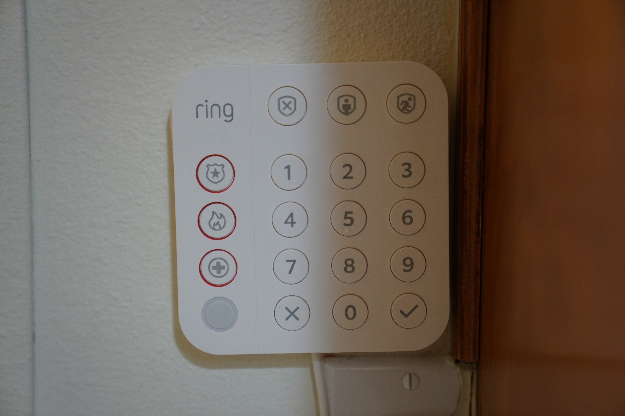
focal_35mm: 68
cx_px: 312
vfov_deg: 20.0
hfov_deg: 29.7
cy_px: 208
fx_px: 1180
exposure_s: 1/160
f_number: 2.8
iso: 2500
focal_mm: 68
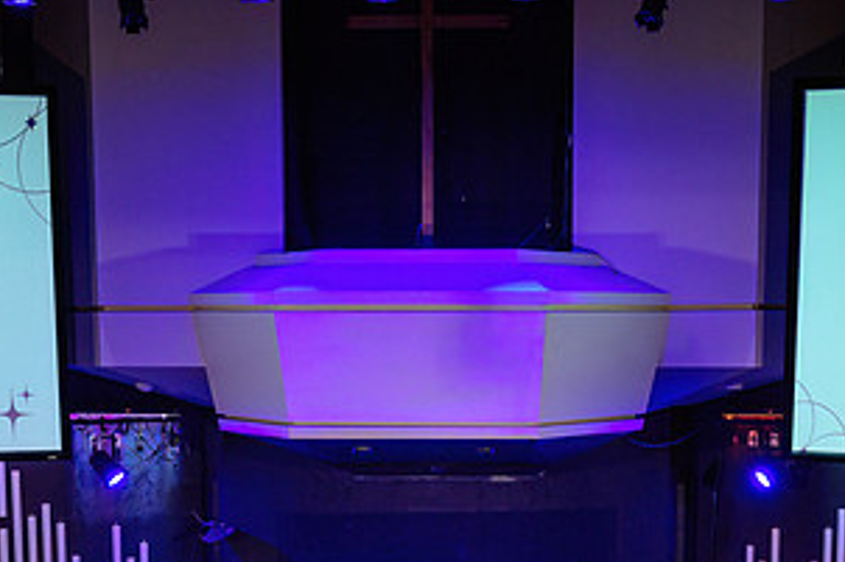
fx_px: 1712
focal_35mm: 73
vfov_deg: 18.2
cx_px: 490
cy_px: 565
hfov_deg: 27.7
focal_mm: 35
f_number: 4
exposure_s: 1/160
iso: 1600
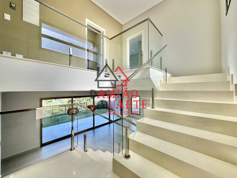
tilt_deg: +0.5
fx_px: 96
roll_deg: +0.4
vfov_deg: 85.7
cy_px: 89
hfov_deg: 102.1
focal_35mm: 14
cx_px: 118
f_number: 2.2
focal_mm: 2.22
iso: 40
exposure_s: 1/394
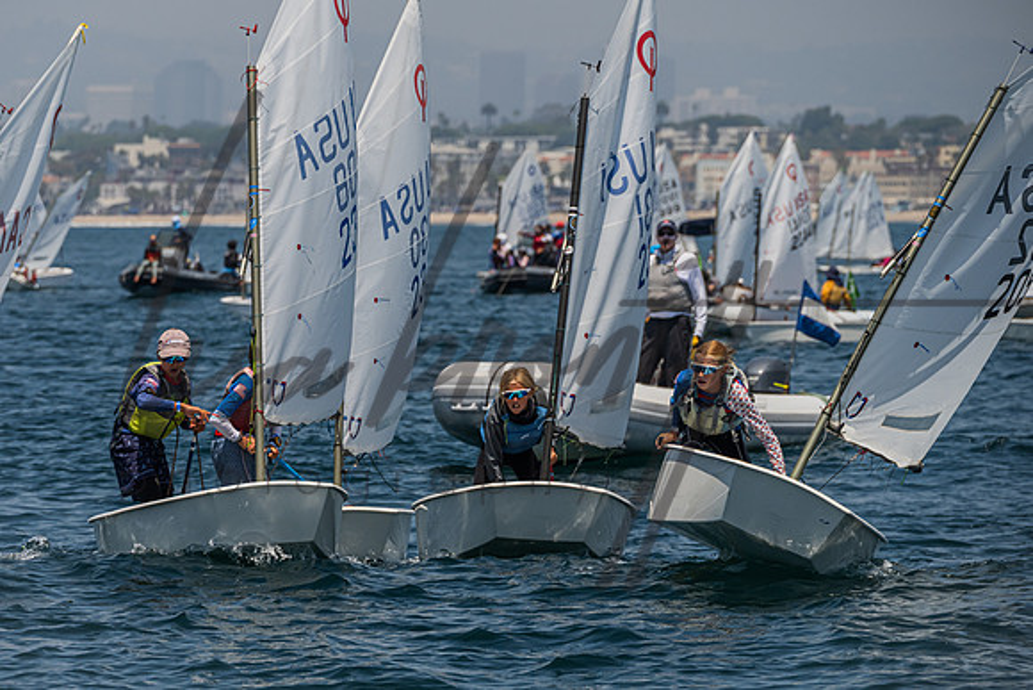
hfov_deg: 7.1
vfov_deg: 4.8
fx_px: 8306
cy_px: 413
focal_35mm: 289
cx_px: 375
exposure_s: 1/2000
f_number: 8
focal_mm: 220
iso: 320
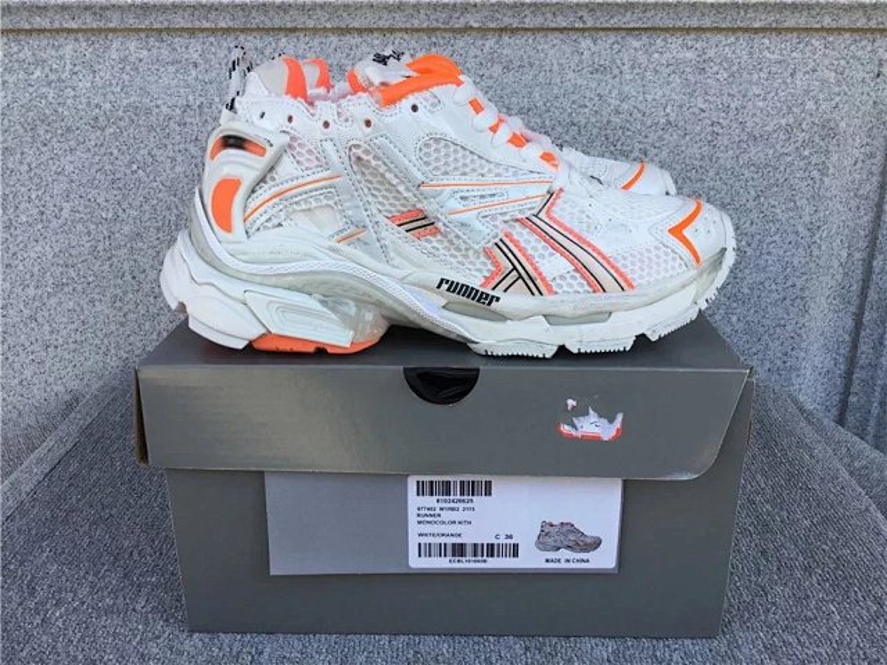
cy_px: 332
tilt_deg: -19.8
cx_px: 444
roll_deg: +0.7
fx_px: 794
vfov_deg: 45.4
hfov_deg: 58.4
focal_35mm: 31
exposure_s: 1/252
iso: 25
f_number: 2.4
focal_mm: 3.3
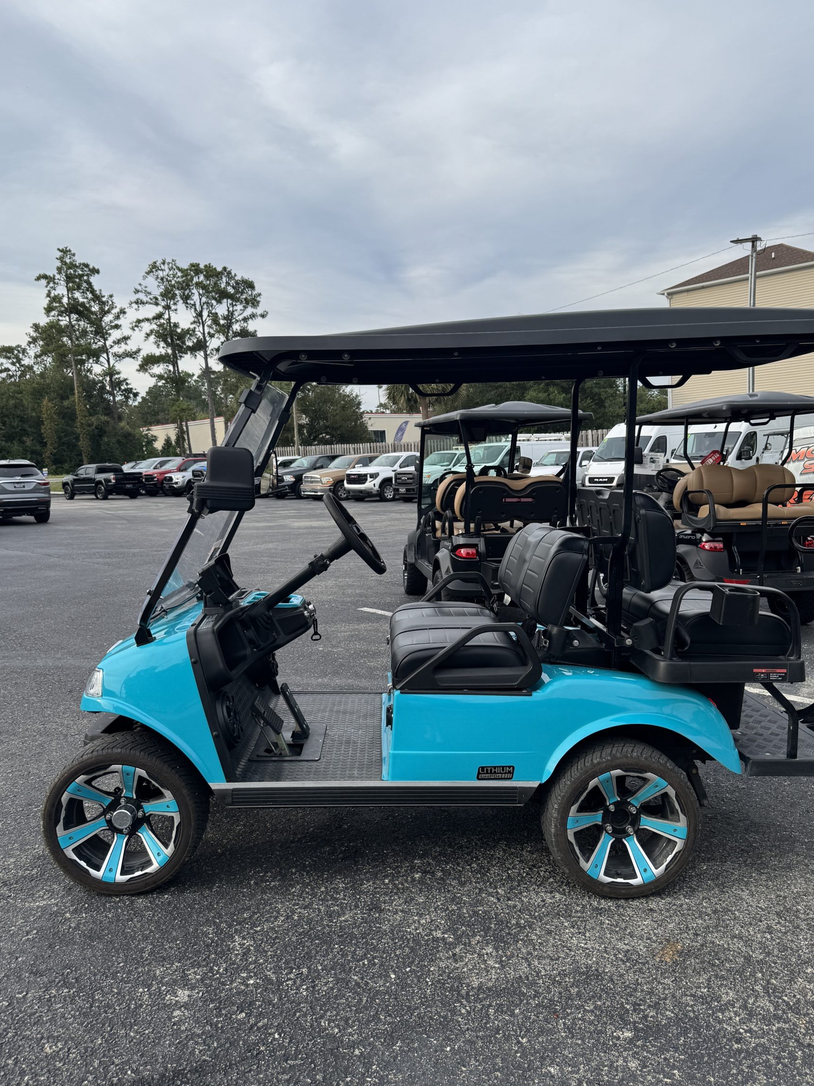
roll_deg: +3.4
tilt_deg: -7.0
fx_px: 847
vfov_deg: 65.3
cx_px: 440
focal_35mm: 27
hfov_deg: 51.3
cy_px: 570
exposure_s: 1/1869
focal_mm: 6.76
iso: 80
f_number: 1.78
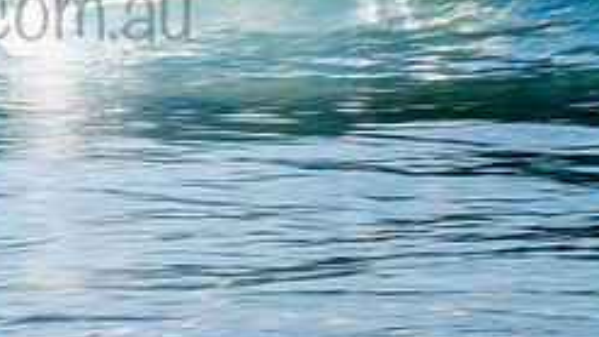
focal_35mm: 1473
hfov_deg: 1.5
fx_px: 23398
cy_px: -26
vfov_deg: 0.8
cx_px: -50
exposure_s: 1/25
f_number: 32
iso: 64
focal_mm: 500
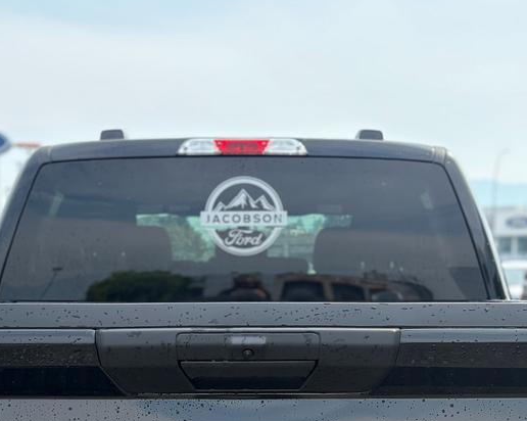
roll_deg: -0.3
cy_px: 417
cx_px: 241
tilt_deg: -6.3
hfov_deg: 30.0
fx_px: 982
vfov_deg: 23.2
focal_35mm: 63
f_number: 1.6
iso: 64
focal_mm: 5.96
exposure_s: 1/1953
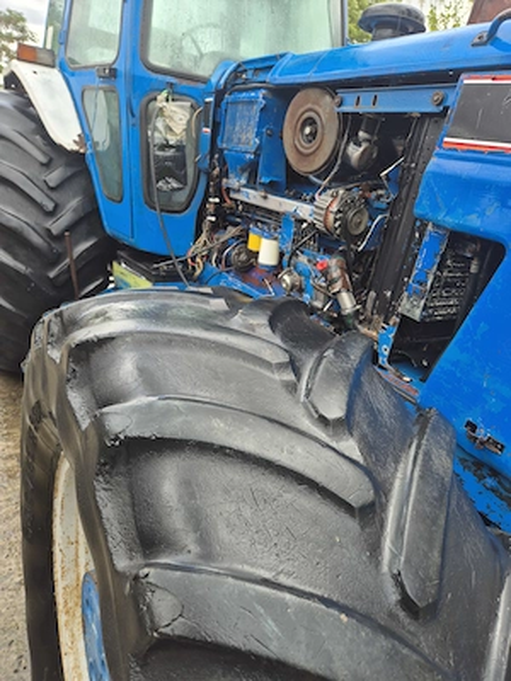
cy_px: 340
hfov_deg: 58.9
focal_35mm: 23
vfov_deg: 73.9
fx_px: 453
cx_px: 256
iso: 32
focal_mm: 5.4
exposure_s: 1/180
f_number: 1.8
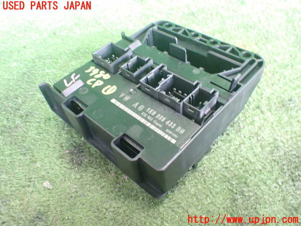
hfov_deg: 60.0
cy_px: 113
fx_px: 261
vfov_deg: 46.8
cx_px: 150
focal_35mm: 30
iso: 1000
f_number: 2.3
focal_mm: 5.4
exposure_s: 1/30
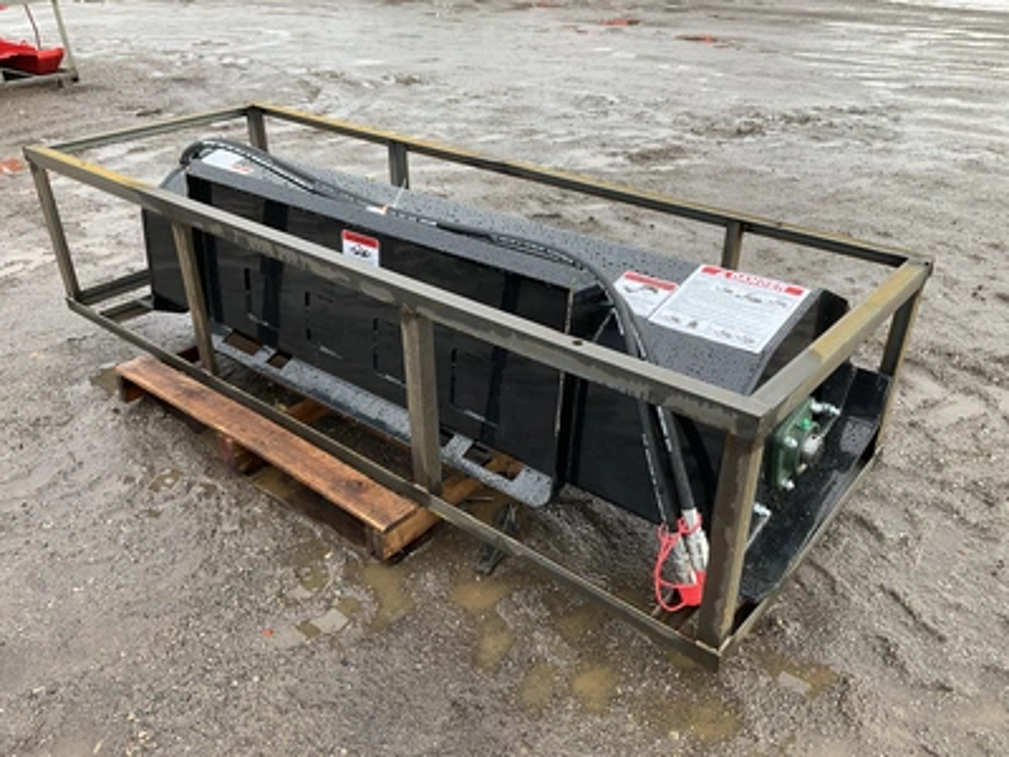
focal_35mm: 29
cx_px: 504
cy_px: 378
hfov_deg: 61.7
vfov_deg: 48.2
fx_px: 845
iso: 25
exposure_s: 1/140
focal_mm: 3
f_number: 1.8
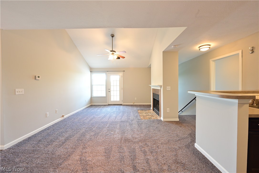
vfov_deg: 81.2
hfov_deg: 104.3
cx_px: 130
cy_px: 86
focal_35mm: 14
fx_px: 101
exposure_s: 1/8
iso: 1000
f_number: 9
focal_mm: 14
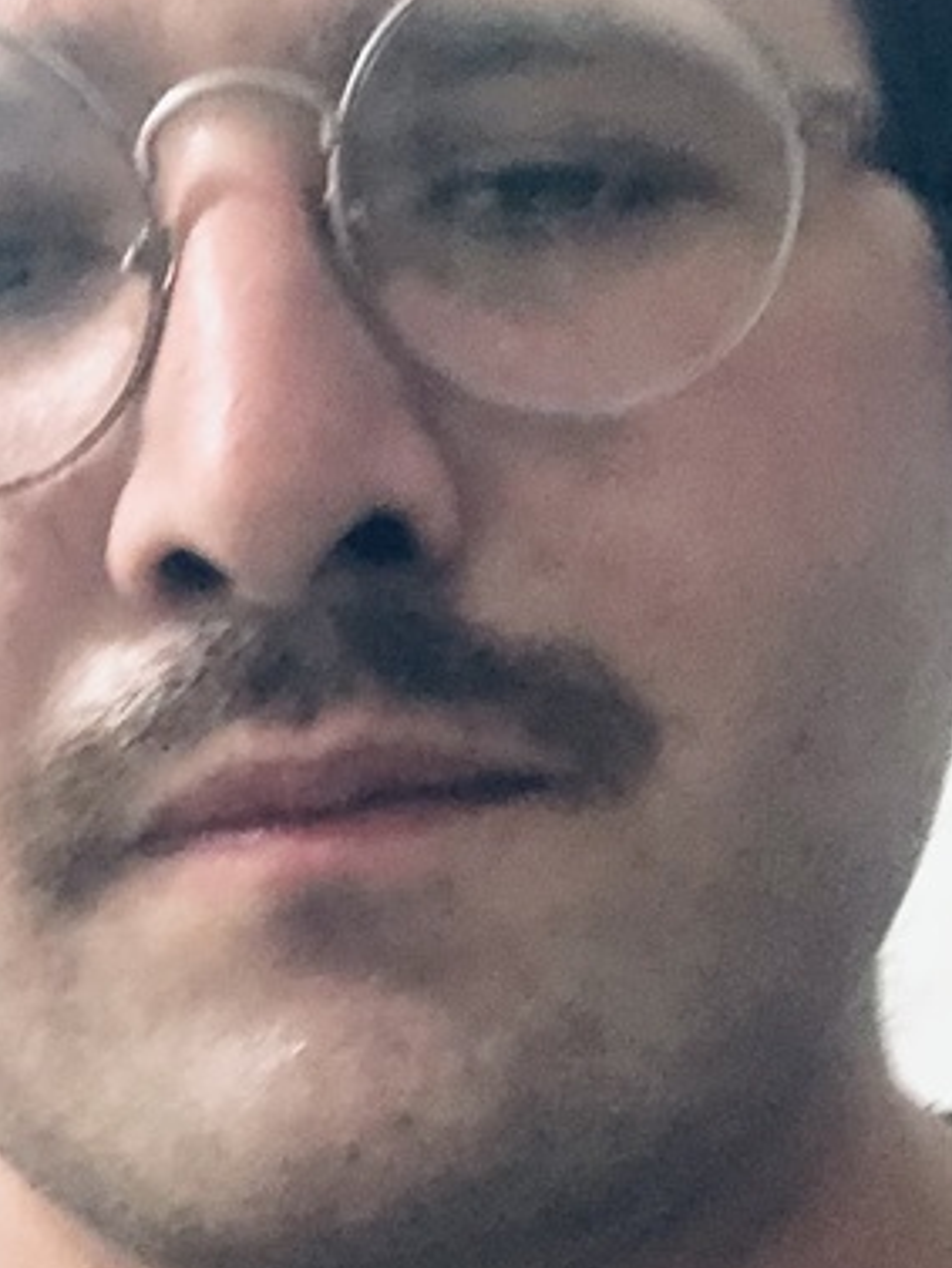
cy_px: 790
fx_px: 2859
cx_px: 457
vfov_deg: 24.9
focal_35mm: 78
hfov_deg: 18.9
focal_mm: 2.87
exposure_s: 1/30
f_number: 2.2
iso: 500
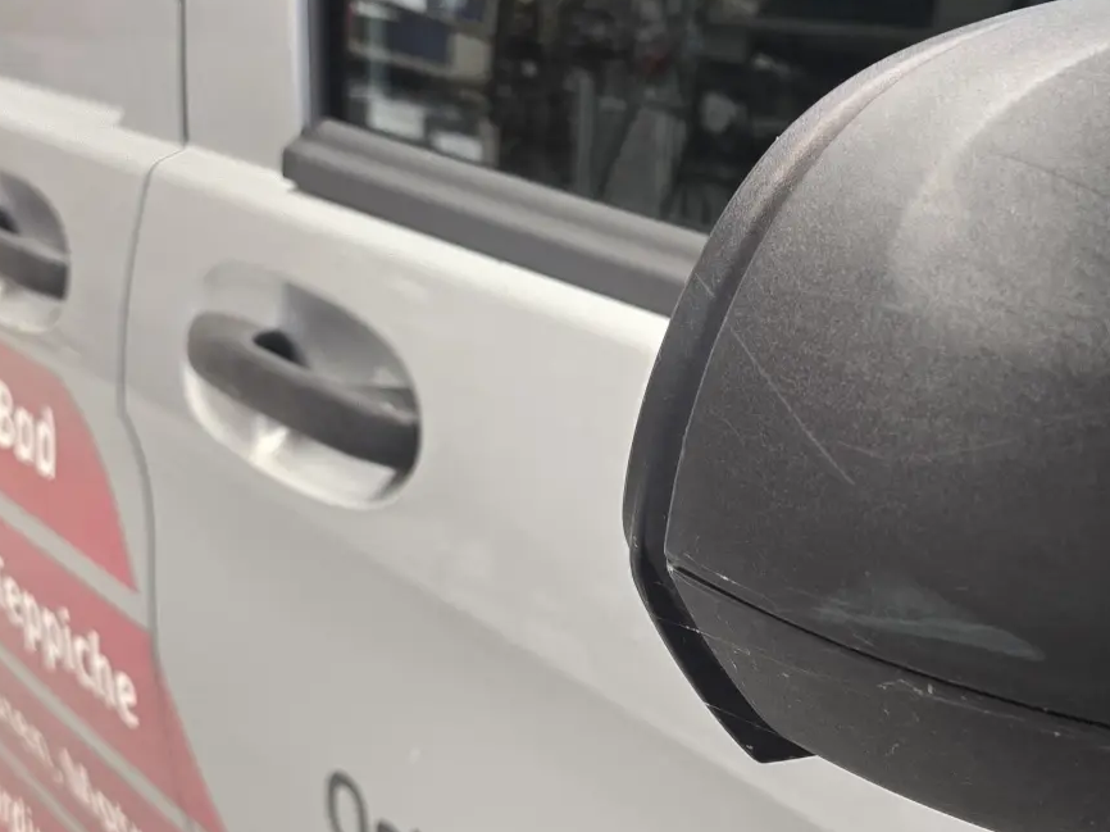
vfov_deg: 28.4
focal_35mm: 51
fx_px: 1635
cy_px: 540
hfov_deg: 36.0
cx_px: 925
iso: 160
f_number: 1.7
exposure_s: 1/100
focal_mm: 6.3
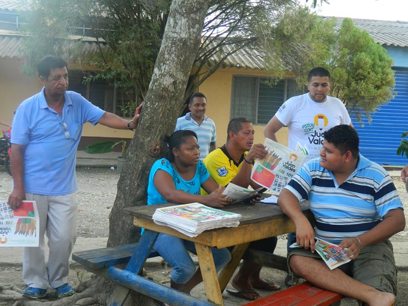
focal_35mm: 47
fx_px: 554
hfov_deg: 40.4
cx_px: 204
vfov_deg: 30.9
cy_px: 153
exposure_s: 1/80
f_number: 3.6
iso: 80
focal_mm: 8.4
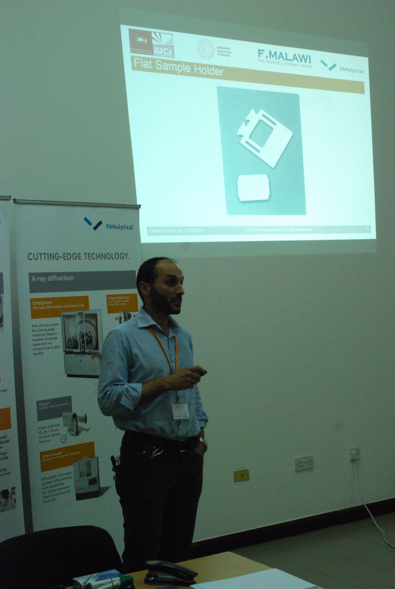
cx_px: 198
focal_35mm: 52
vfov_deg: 37.8
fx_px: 862
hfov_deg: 25.8
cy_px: 294
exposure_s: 1/60
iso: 1600
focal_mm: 35
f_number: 8
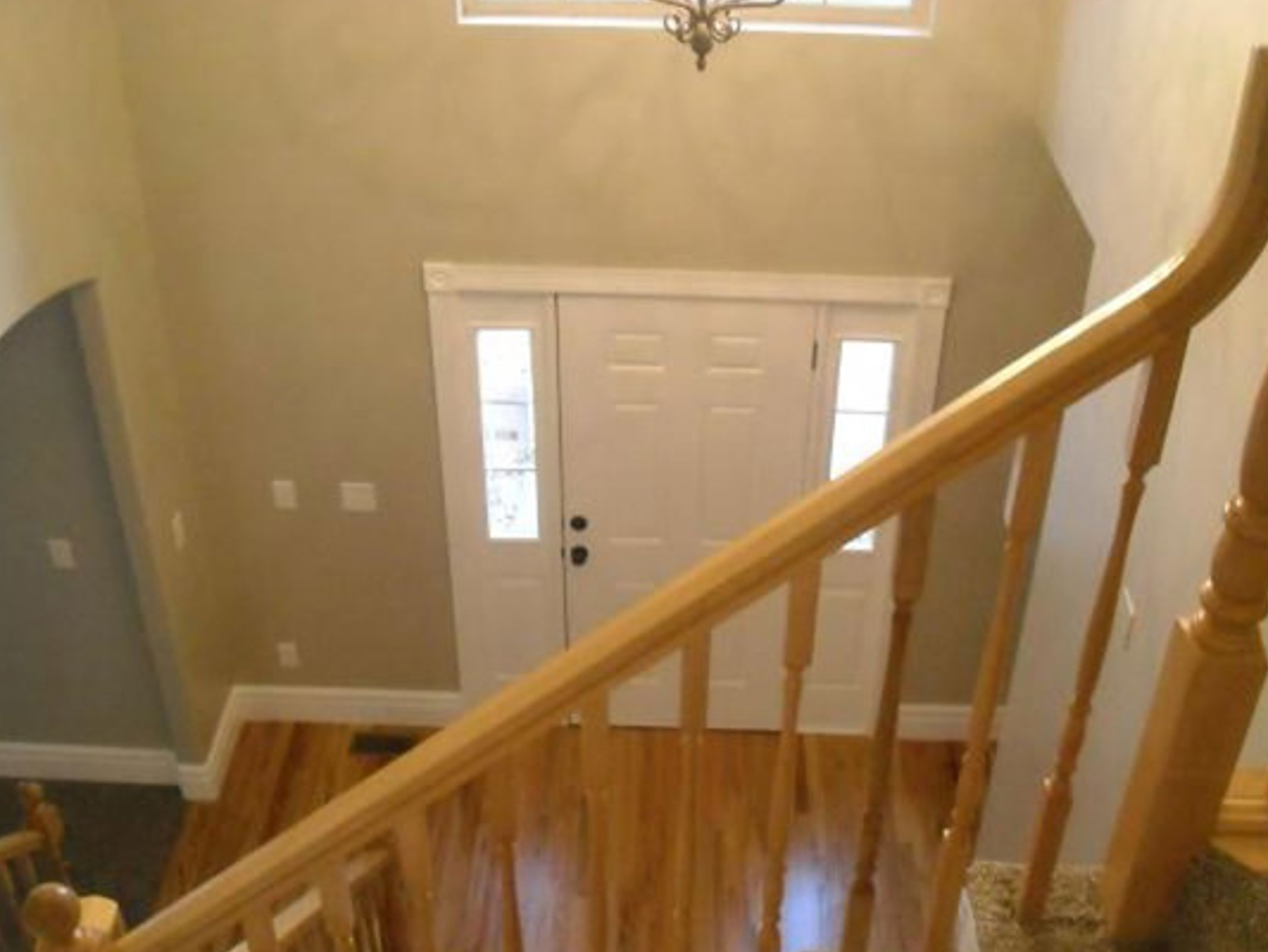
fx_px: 1539
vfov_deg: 34.3
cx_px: 616
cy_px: 557
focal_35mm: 42
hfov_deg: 44.8
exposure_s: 1/45
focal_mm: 5.7
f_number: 2.8
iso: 800
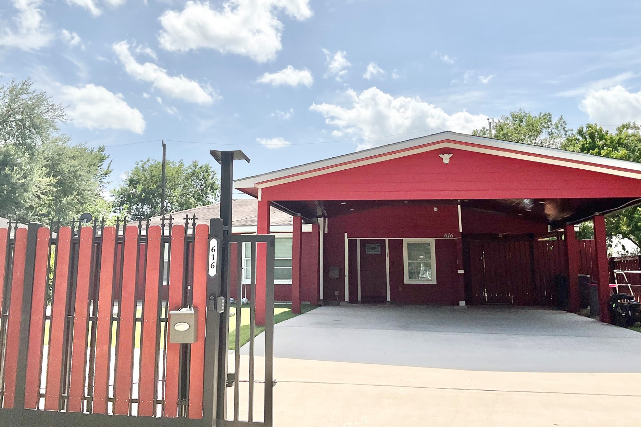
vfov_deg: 39.9
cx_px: 301
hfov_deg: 57.2
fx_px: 588
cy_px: 179
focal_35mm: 33
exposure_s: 1/4405
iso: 16
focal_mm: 3
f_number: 1.8
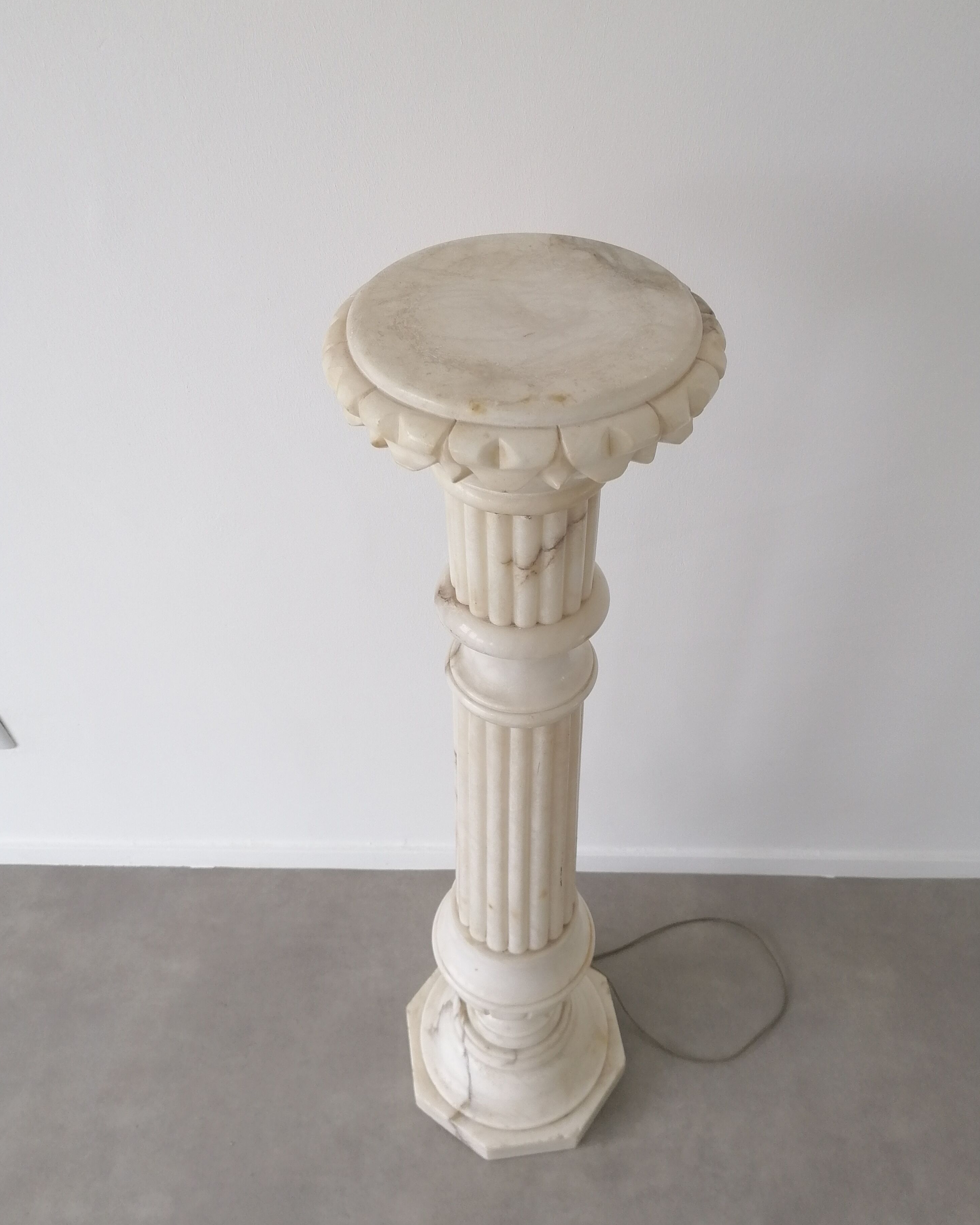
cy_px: 653
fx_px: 1051
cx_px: 492
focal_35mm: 29
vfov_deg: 60.4
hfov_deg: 50.0
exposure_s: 1/50
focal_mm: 4.75
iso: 100
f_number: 1.8
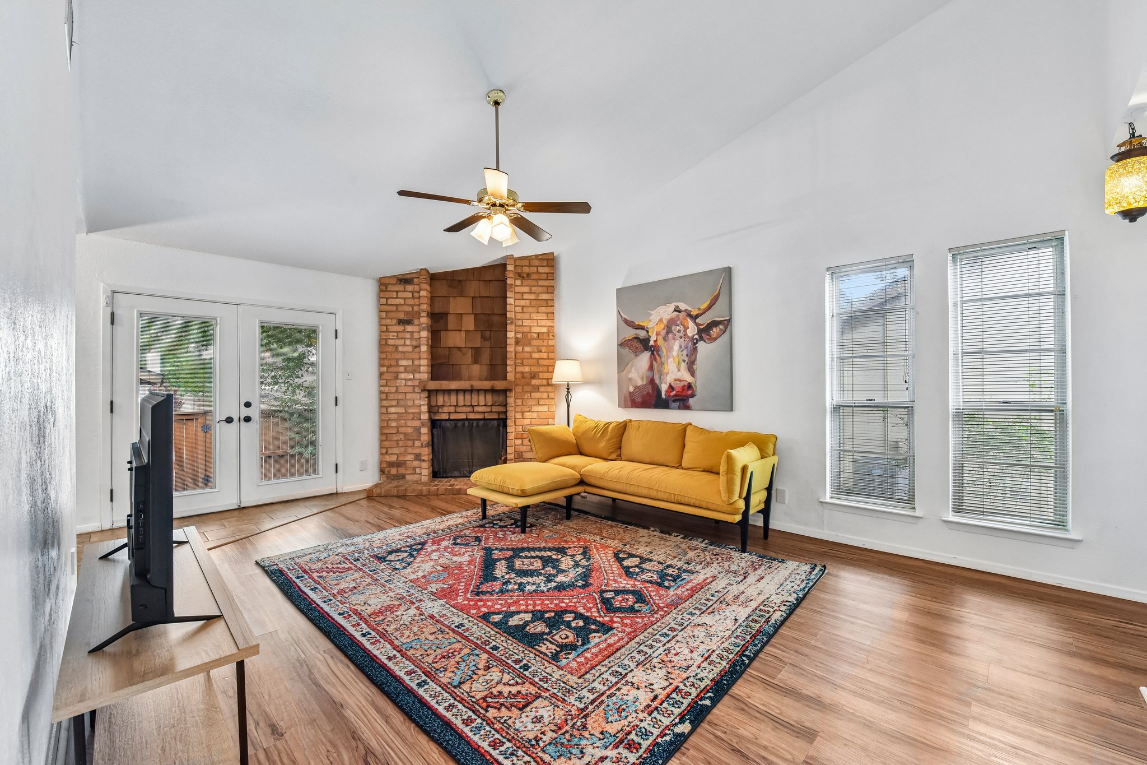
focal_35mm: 14
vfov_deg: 81.2
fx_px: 446
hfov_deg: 104.3
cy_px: 382
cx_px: 574
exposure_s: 1/15
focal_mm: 14
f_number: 8
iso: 720
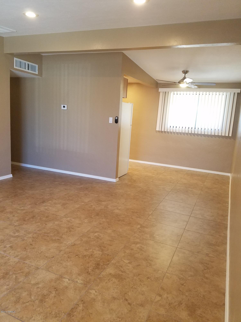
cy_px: 161
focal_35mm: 26
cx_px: 120
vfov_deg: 67.3
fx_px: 241
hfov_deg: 53.1
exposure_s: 1/60
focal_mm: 4.2
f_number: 1.7
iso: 200
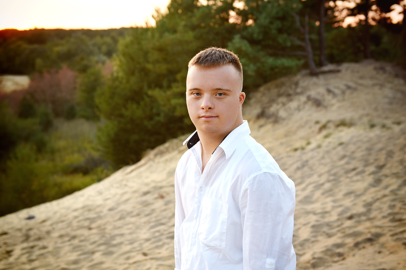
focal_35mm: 50
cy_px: 135
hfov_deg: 39.6
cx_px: 203
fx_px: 564
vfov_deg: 27.0
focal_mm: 50
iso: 1000
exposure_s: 1/160
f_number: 4
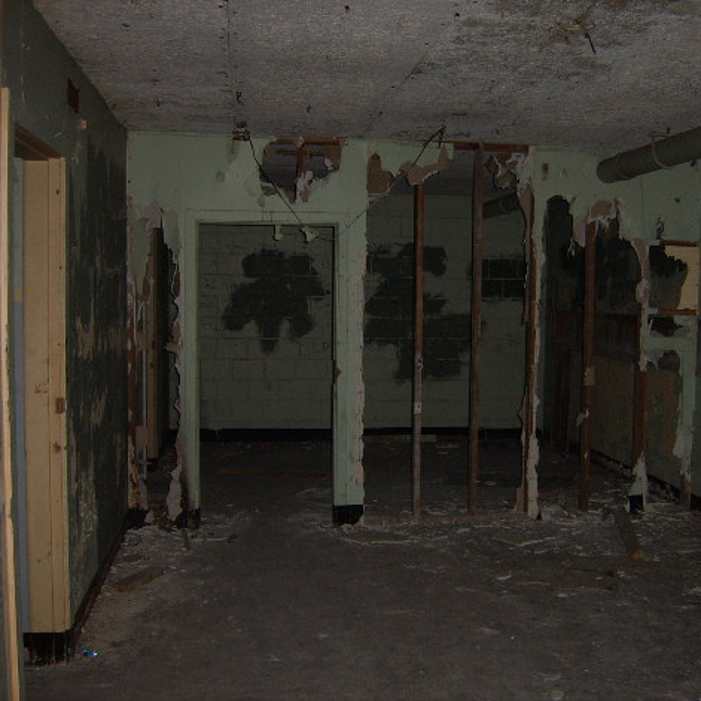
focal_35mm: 42
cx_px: 438
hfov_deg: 39.8
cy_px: 345
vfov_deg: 40.0
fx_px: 962
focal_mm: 5.8
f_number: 2.8
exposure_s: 1/30
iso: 69
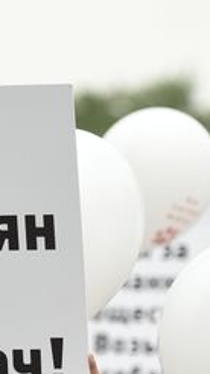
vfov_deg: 6.2
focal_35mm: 346
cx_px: 76
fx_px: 3432
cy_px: 249
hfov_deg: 3.5
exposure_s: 1/400
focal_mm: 116
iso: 800
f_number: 4
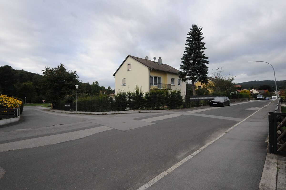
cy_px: 95
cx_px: 143
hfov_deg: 95.0
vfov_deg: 71.9
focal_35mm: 16
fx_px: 131
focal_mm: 11
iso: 1600
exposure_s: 1/500
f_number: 11
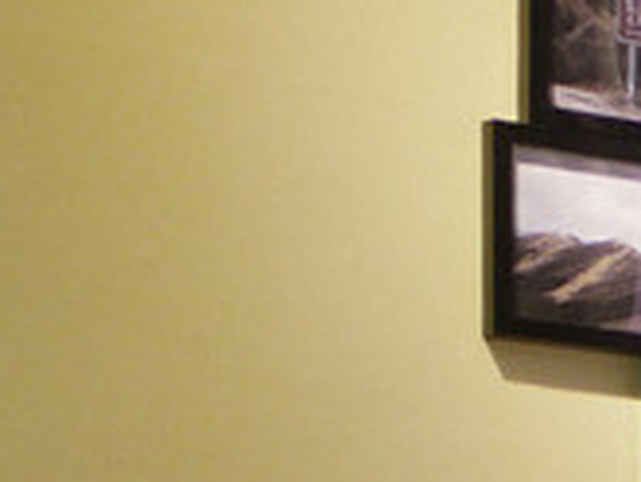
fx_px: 3373
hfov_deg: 9.0
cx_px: 1872
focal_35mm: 182
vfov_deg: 7.6
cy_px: 1197
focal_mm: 15
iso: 250
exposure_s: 1/60
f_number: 1.7
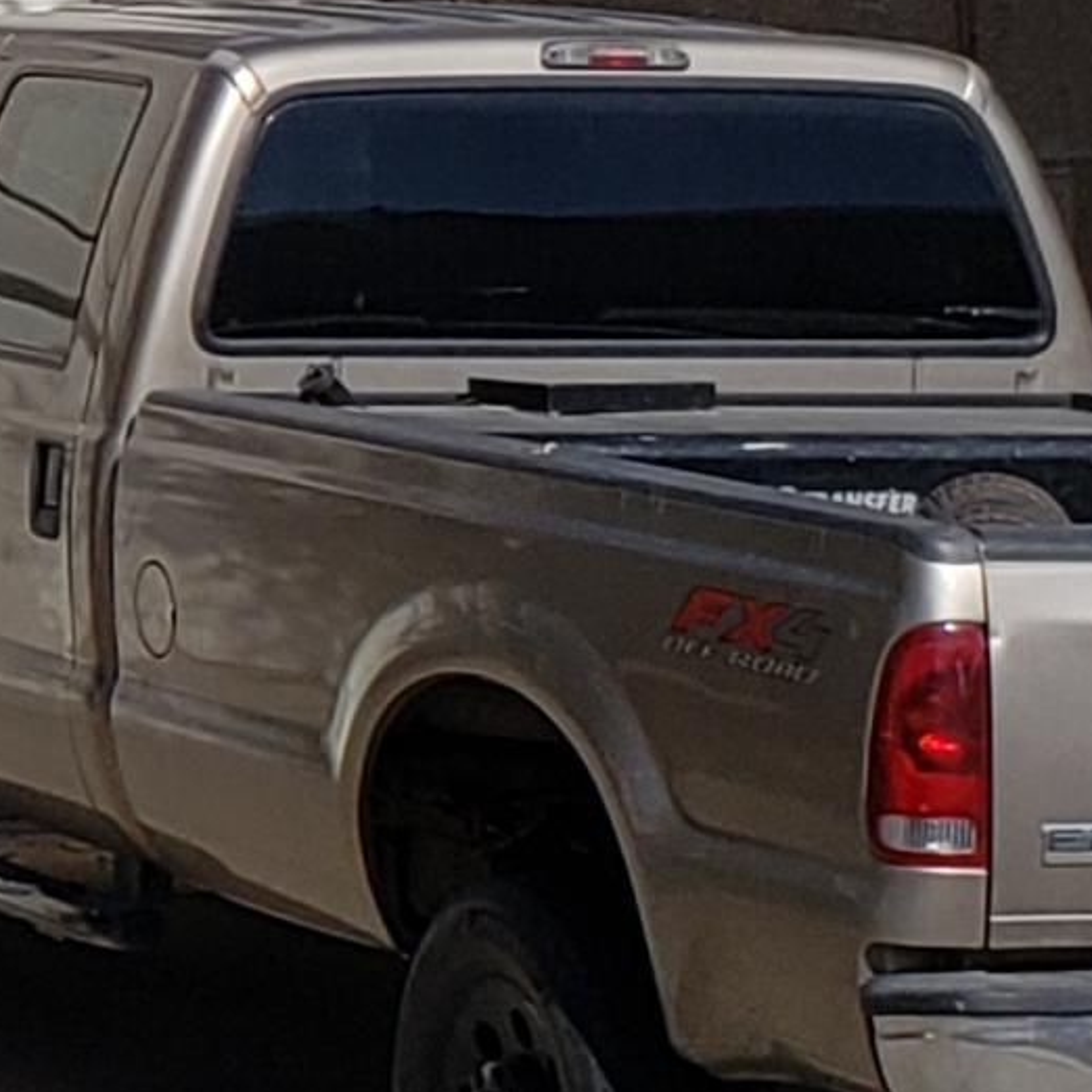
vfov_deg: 13.0
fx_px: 4711
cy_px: -123
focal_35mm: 132
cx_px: -1395
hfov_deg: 11.3
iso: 50
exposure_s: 1/3381
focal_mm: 4.3
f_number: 2.4
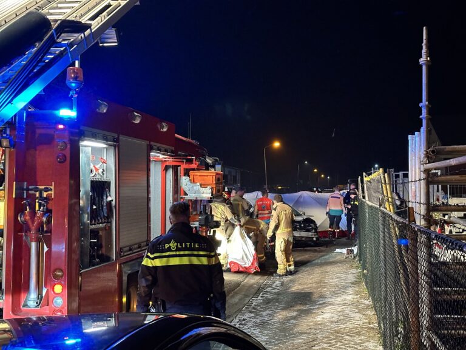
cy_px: 175
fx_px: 646
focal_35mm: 48
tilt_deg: +1.2
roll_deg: +1.5
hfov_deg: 39.7
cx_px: 233
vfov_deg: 30.3
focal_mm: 6.86
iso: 640
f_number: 1.78
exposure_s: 1/30
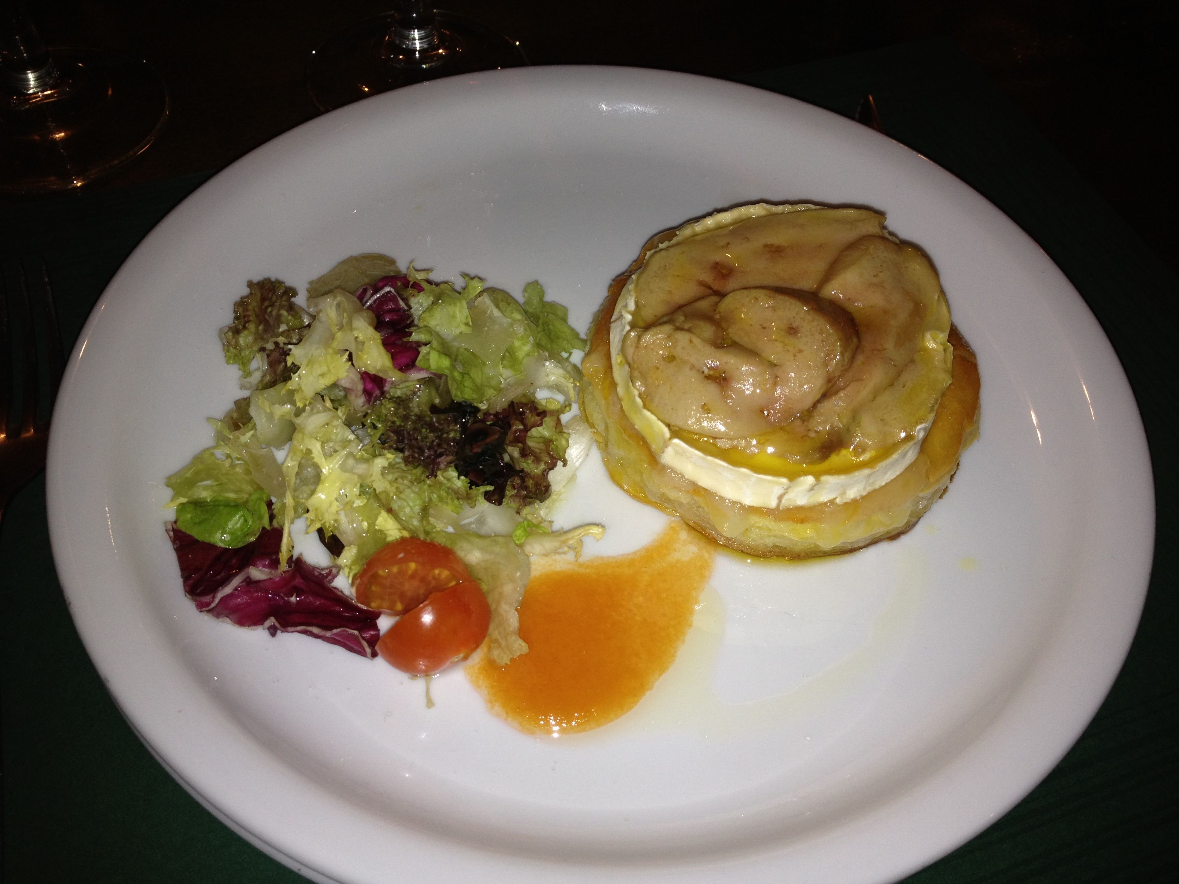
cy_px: 442
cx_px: 590
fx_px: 1192
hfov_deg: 52.6
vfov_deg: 40.7
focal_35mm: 35
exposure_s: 1/55
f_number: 2.4
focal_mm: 4.28
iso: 64
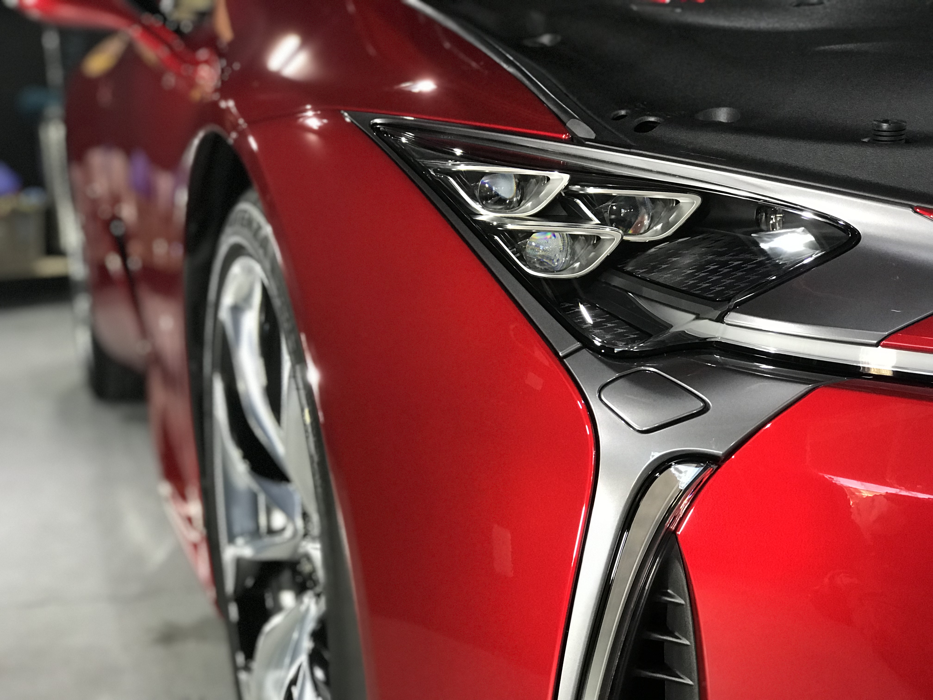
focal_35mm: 57
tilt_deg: -9.3
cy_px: 350
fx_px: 1536
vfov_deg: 25.7
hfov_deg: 33.8
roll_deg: +2.7
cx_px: 466
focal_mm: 6.6
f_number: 2.8
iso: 200
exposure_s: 1/60
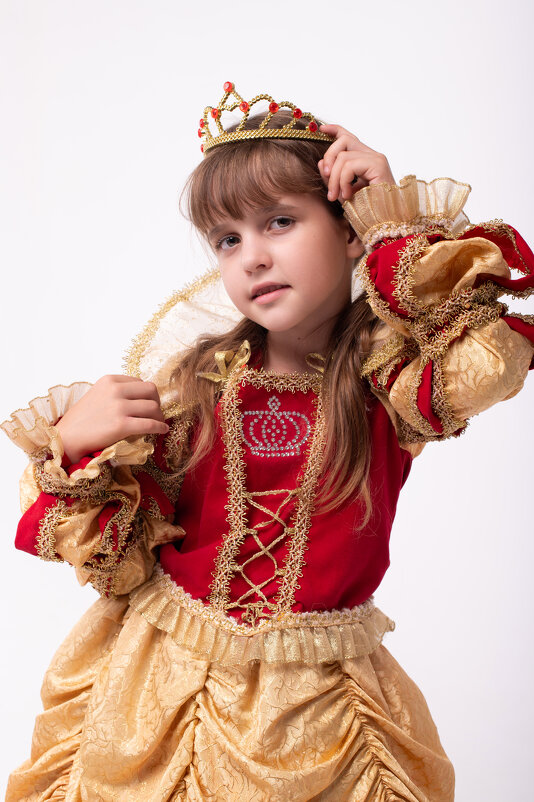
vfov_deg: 39.6
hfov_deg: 27.0
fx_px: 1113
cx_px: 267
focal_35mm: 50
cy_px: 401
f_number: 8
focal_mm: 50
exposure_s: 1/160
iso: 80
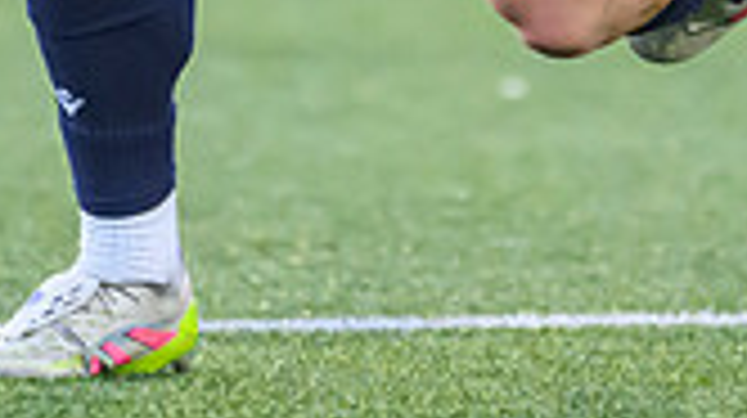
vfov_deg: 0.4
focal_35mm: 2873
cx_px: 447
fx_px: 56852
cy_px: -776
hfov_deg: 0.8
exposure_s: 1/1000
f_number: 4
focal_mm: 560
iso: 5000
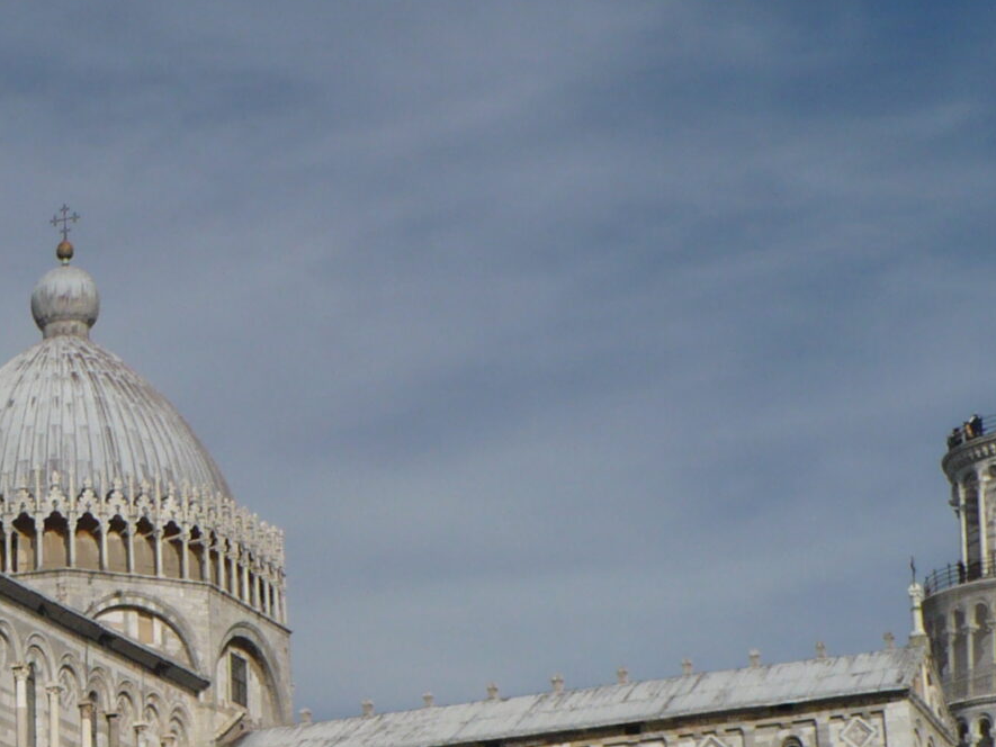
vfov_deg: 13.7
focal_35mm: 107
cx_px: -182
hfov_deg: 17.6
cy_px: 668
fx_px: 3079
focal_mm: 6.1
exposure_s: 1/500
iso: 100
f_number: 8
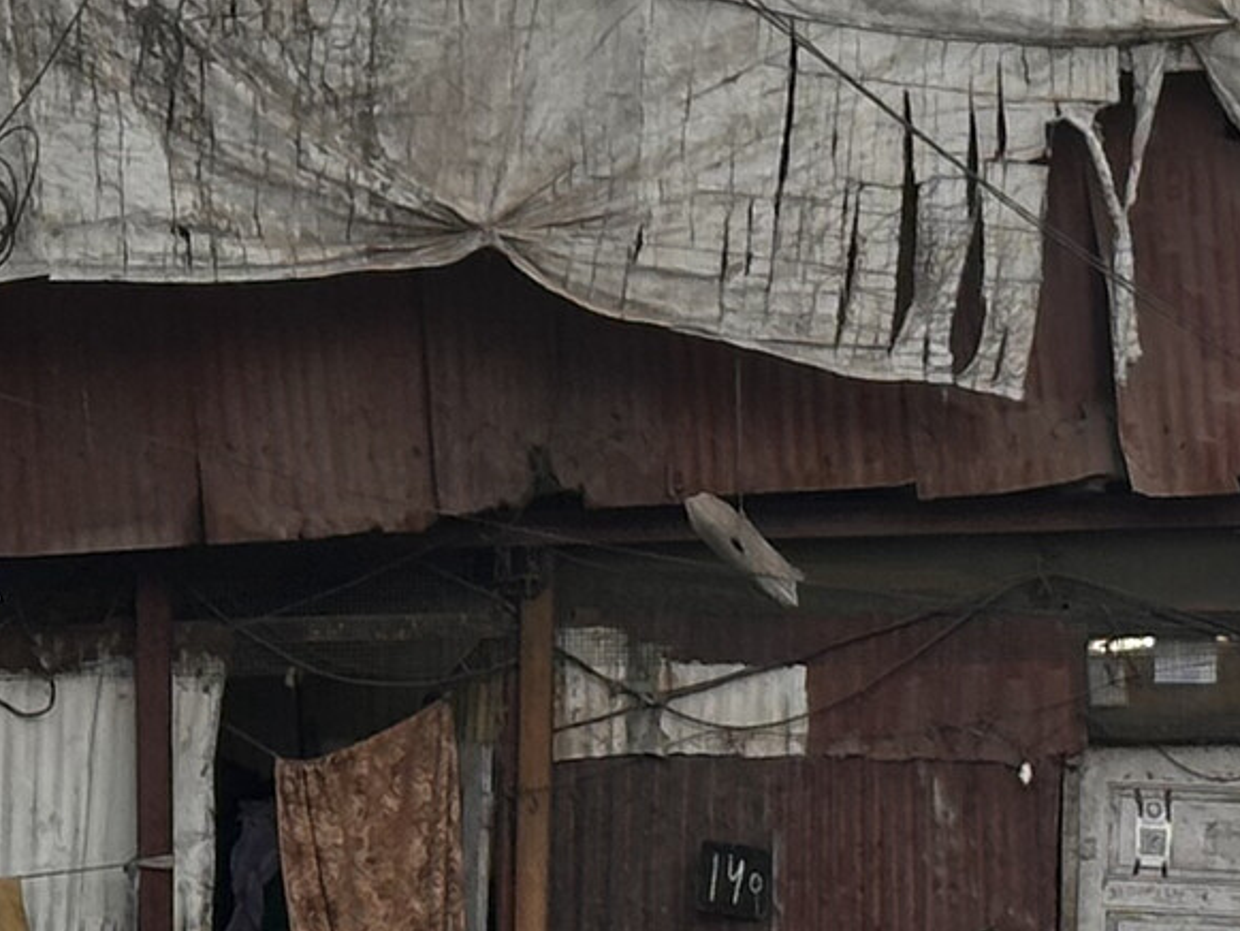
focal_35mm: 238
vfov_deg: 6.2
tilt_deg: +1.1
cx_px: 1208
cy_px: 880
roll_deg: +0.9
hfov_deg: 8.3
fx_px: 8527
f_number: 1.78
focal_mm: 6.86
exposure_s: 1/121
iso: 64
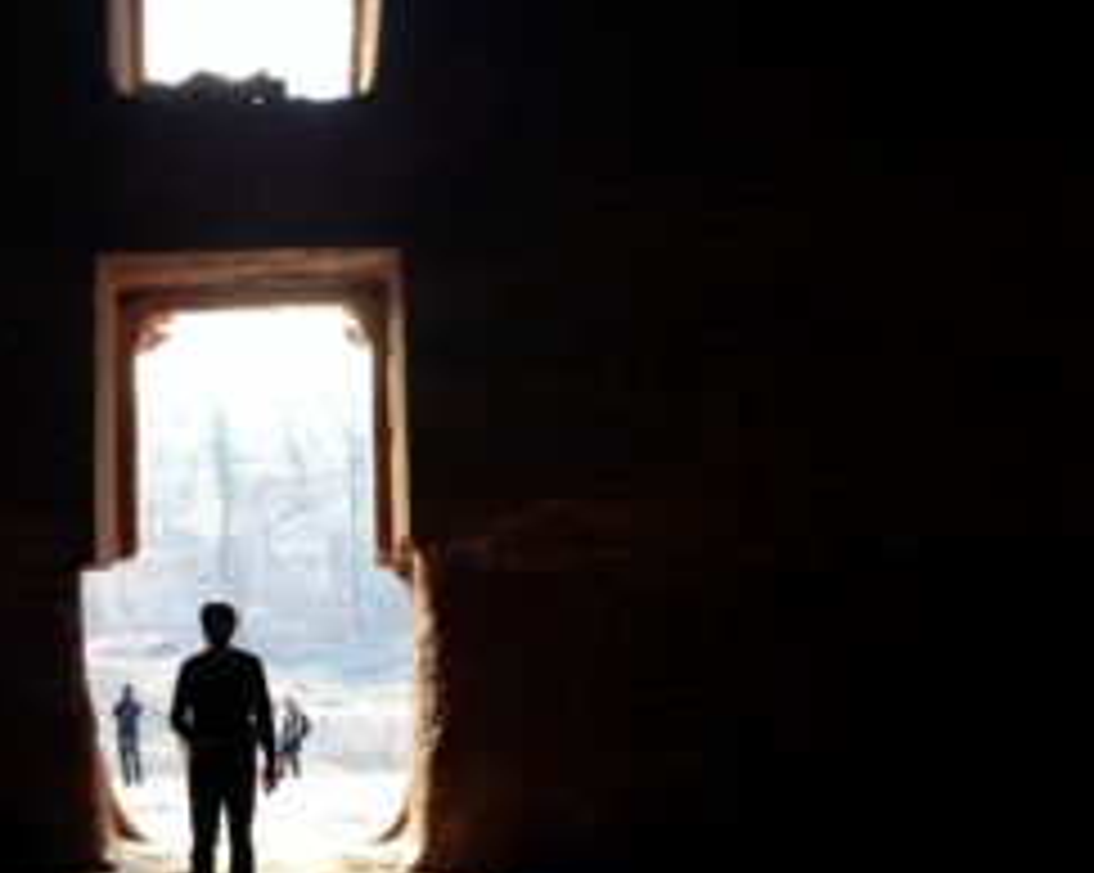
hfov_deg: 34.4
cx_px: 234
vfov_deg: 28.5
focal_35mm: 53
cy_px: 526
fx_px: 1715
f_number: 2.4
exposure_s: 1/120
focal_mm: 4.12
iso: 80
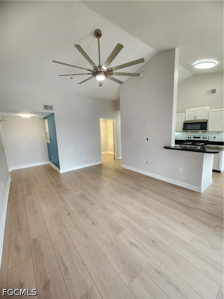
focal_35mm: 13
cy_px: 150
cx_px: 112
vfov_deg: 106.2
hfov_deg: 89.9
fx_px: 112
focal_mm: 2.2
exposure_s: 1/60
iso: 200
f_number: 2.2
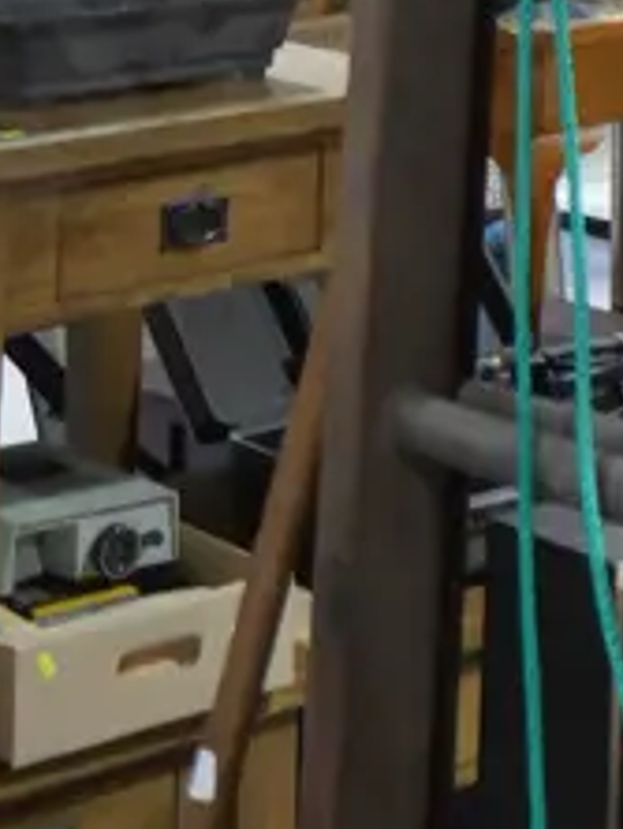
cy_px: -892
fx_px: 3090
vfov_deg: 13.0
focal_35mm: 129
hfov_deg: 11.3
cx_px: 783
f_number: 3.5
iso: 640
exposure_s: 1/60
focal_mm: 14
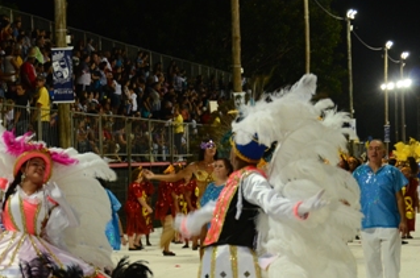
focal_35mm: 141
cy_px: 217
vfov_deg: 9.7
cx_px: 147
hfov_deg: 14.6
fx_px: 1641
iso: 1600
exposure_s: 1/60
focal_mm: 60
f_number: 7.1
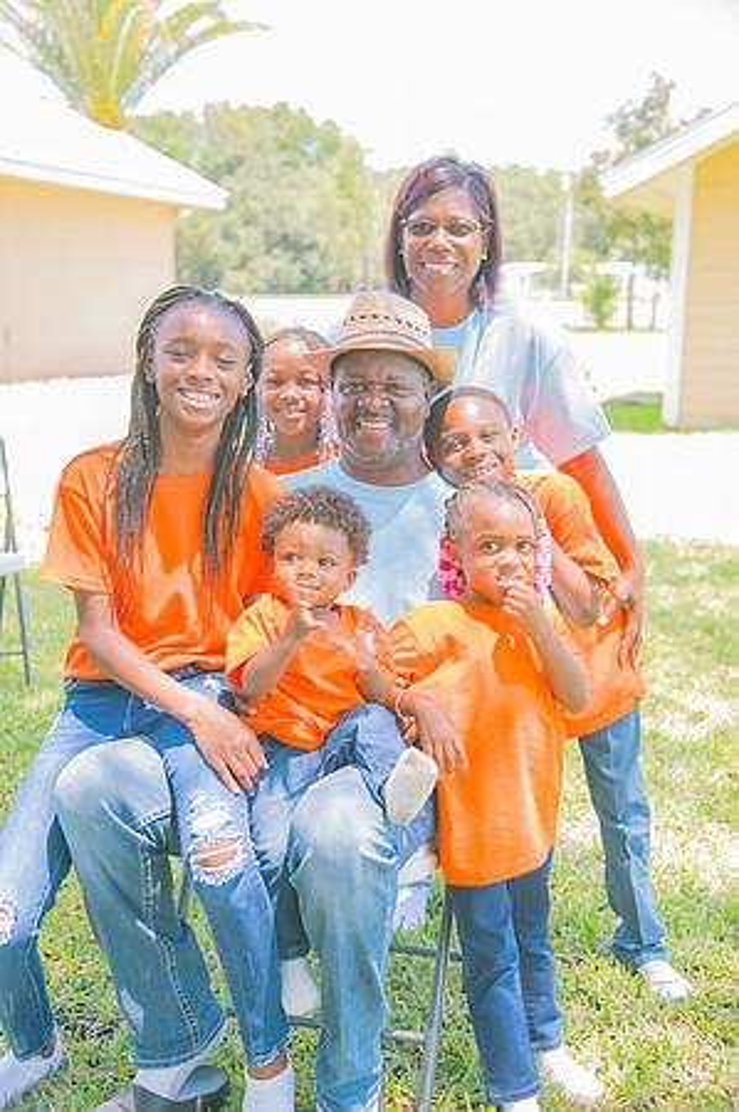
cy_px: 556
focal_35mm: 48
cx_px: 370
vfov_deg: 41.2
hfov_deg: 28.0
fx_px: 1481
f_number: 4
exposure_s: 1/125
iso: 250
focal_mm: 48
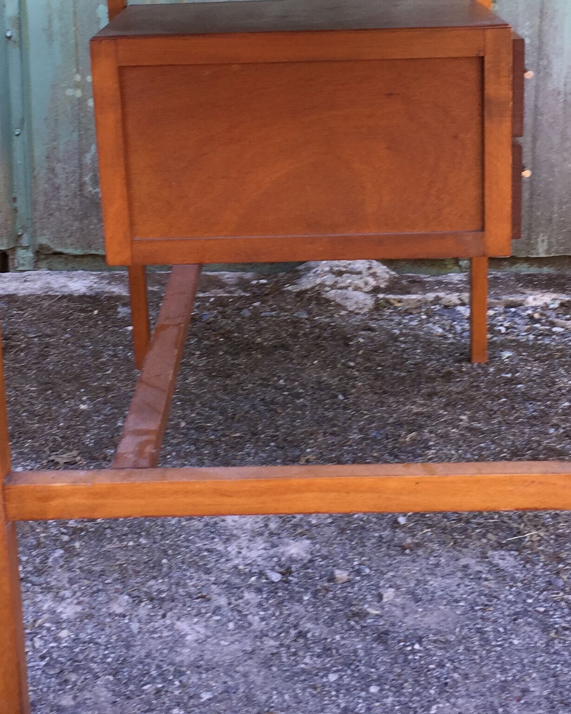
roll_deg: +0.7
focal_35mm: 60
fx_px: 1267
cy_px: 219
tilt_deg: -13.4
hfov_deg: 25.4
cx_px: 279
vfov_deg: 31.1
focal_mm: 4.15
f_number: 2.2
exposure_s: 1/50
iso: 32
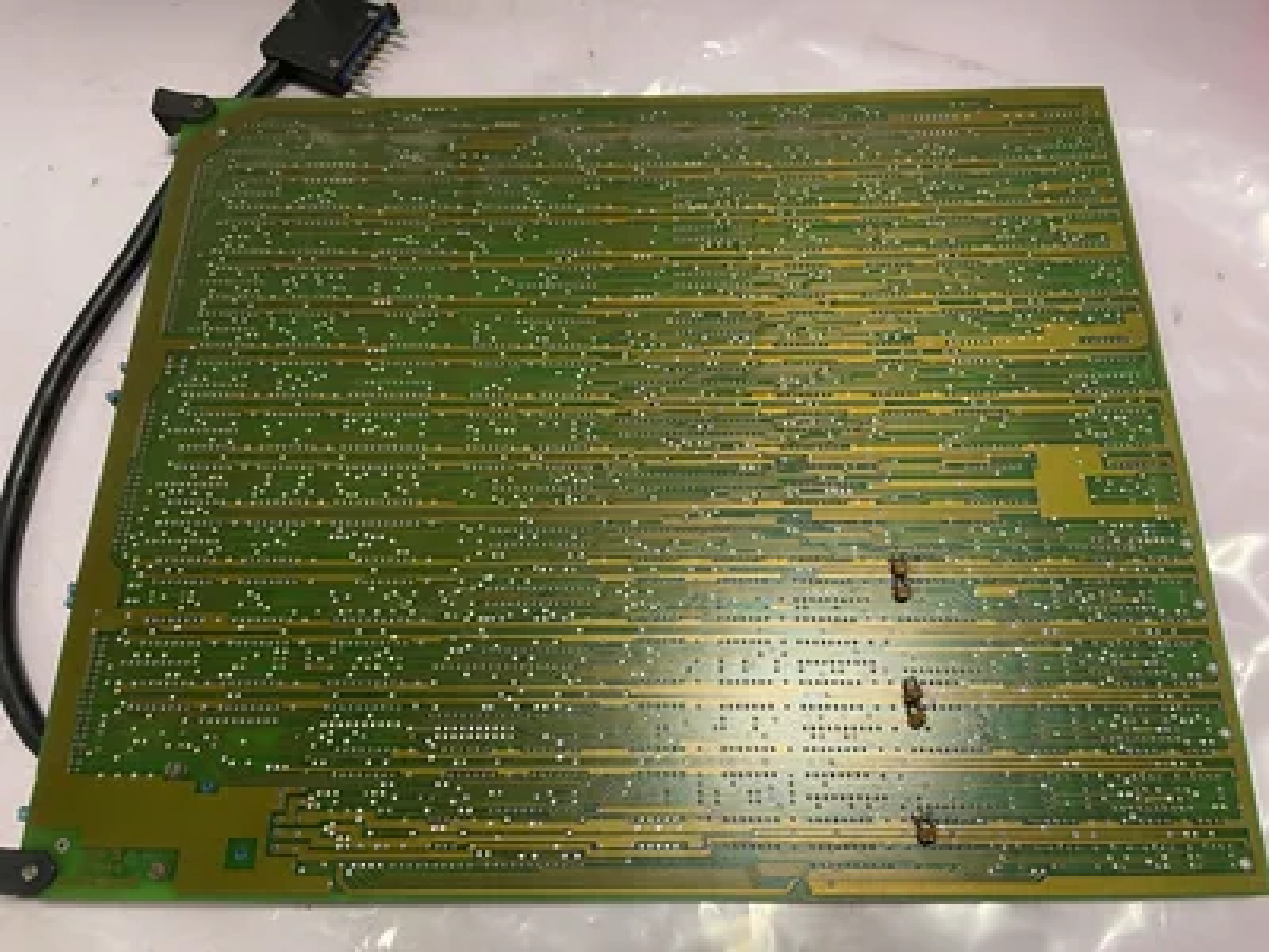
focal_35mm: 26
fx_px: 953
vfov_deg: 53.1
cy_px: 476
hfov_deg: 67.3
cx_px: 634
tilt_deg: -68.3
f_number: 1.6
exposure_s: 1/60
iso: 100
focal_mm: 4.2
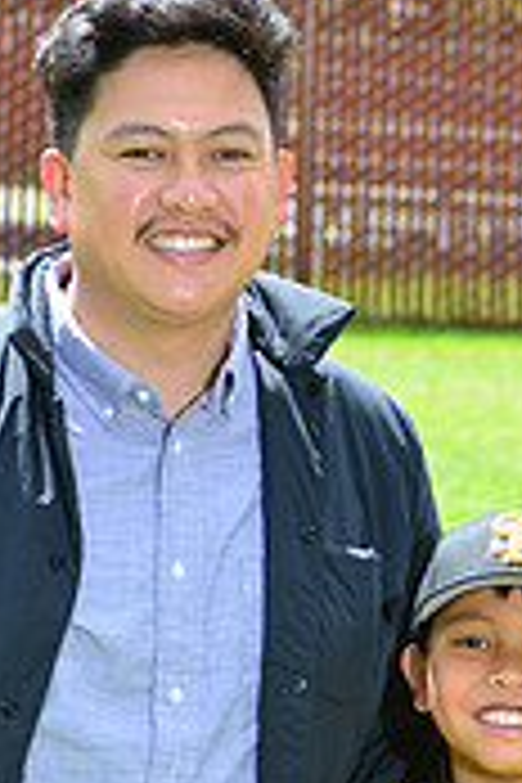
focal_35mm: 267
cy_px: 1026
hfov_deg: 5.1
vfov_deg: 7.6
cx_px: 313
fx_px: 5807
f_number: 8
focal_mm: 80
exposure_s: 1/200
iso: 200
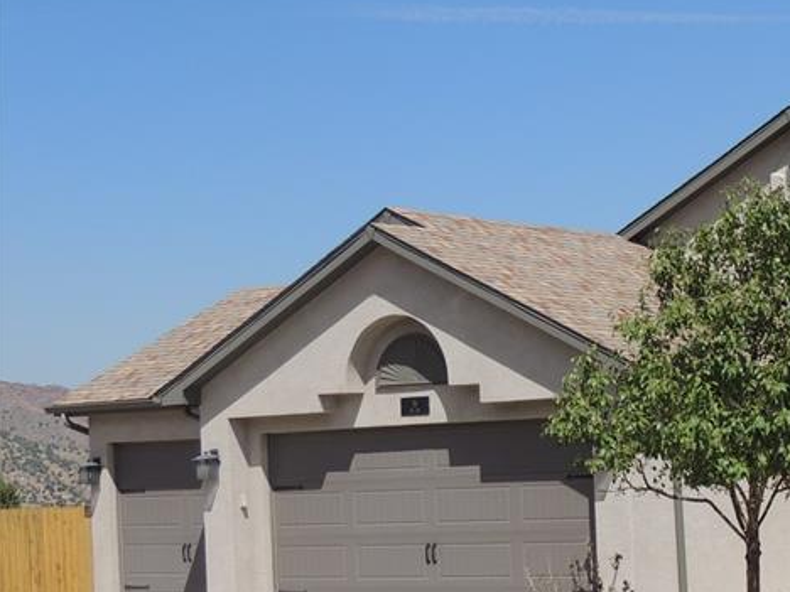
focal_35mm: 94
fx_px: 2145
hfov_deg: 20.0
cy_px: 488
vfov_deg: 15.6
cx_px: 861
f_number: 3.4
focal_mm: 7.6
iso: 100
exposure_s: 1/1250
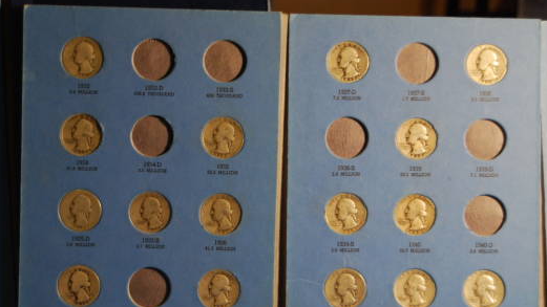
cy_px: 189
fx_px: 1262
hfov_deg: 24.4
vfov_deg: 13.9
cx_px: 246
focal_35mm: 87
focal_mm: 48
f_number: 5.6
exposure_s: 1/80
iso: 800
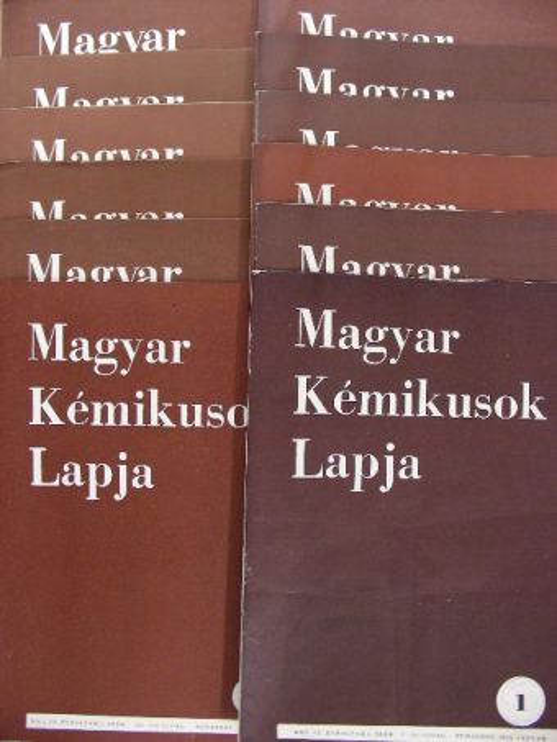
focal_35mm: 38
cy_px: 371
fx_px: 815
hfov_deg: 37.7
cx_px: 278
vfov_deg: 49.0
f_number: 3.5
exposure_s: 1/9.3
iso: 100
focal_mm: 6.3
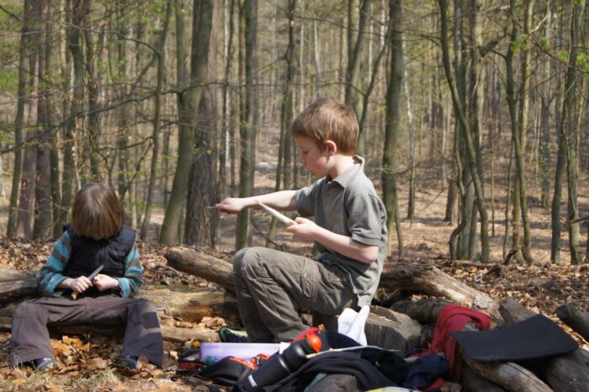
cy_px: 196
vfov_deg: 16.5
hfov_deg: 24.6
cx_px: 294
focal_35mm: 82
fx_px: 1349
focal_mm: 55
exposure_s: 1/125
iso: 100
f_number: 5.6
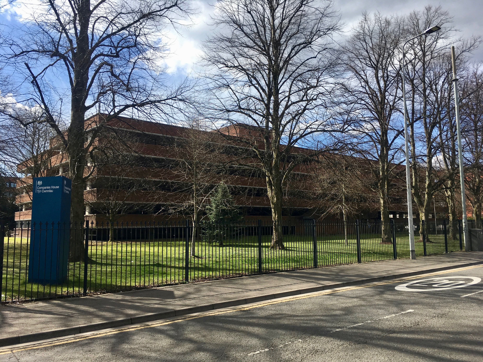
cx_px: 242
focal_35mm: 29
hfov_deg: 61.7
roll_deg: -0.2
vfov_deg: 48.2
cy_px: 181
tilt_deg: +6.1
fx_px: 405
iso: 25
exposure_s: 1/1479
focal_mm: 4.15
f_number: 2.2
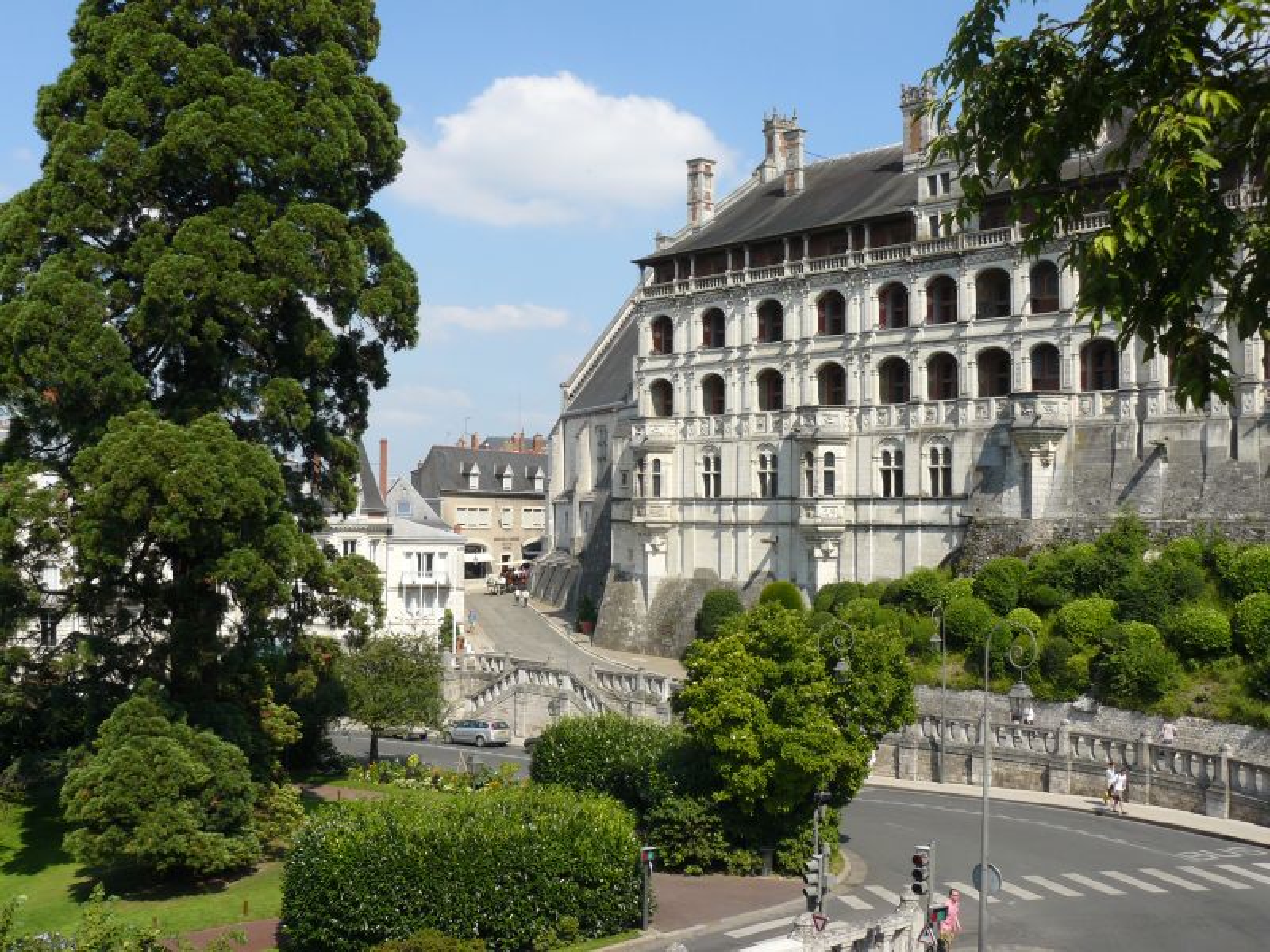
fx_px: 1321
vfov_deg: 39.7
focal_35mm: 36
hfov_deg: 51.4
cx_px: 635
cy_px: 476
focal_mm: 6
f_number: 5.6
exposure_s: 1/320
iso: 100
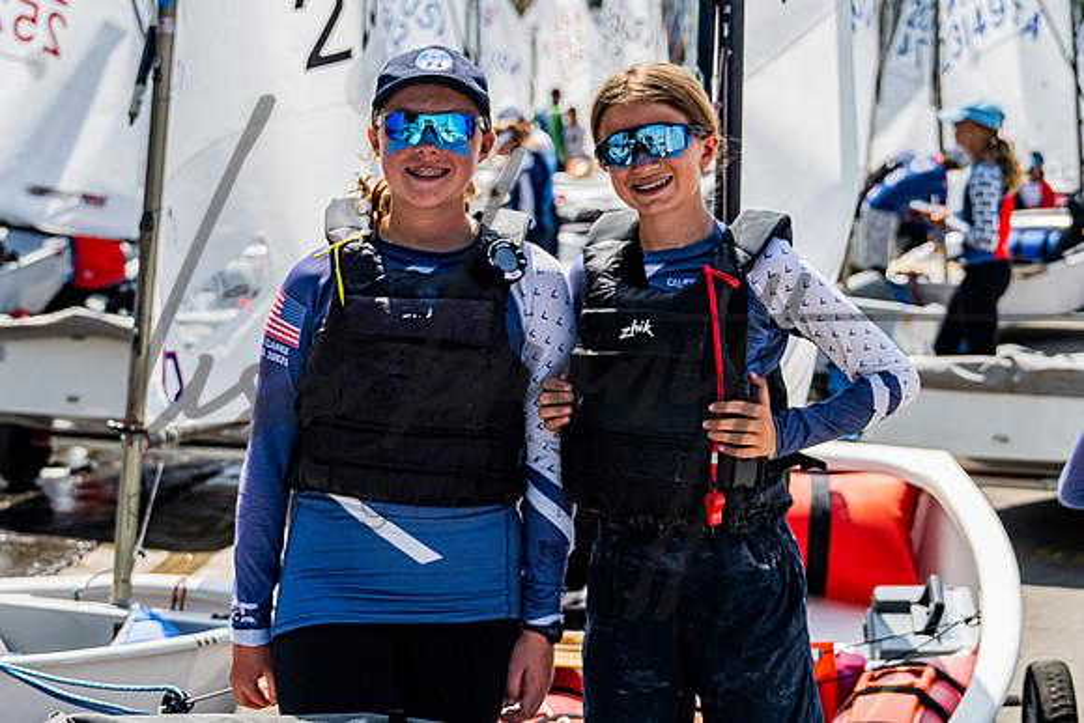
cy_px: 271
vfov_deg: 15.4
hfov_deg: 22.9
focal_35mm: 89
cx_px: 542
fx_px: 2679
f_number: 6
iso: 1000
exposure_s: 1/5000
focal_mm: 70
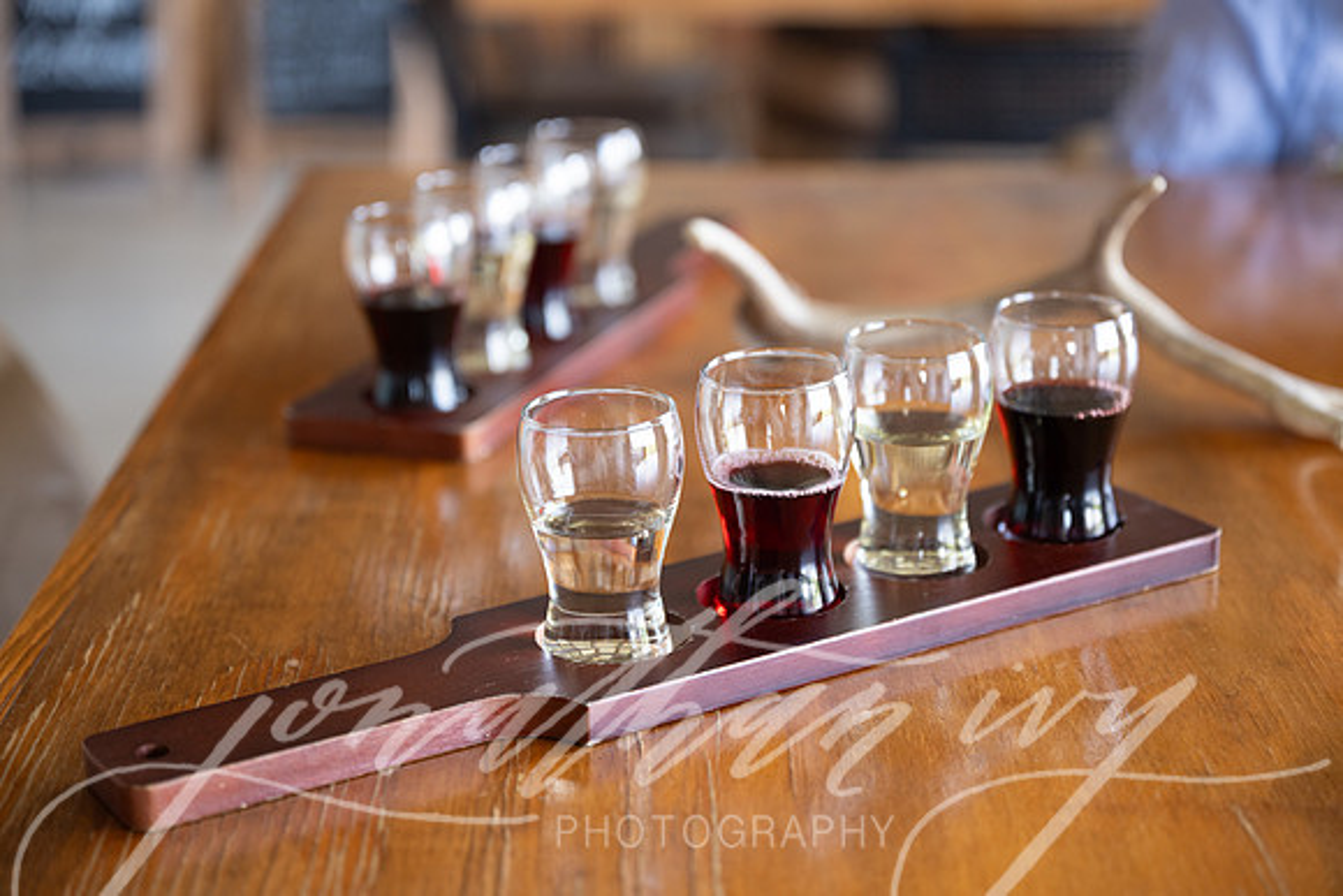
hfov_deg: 28.8
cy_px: 448
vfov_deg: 19.5
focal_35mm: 70
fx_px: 2612
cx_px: 672
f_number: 2.8
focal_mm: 70
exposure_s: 1/200
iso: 640
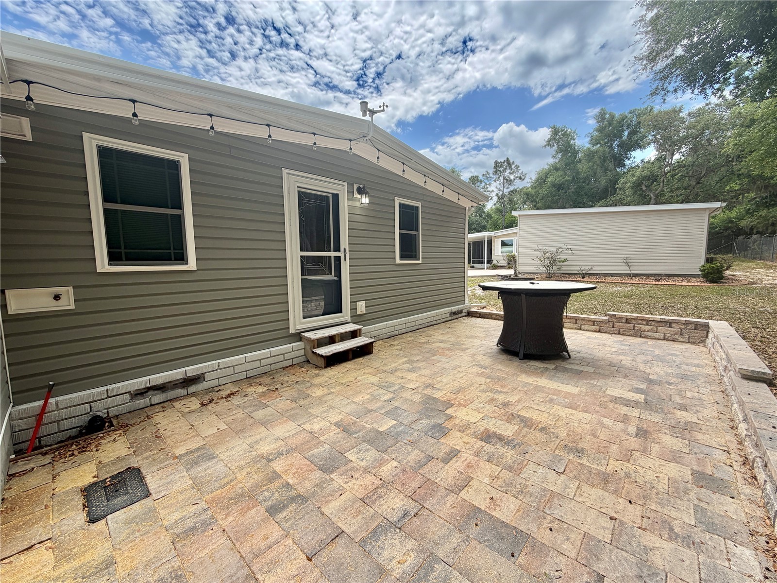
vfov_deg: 85.7
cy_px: 292
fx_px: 314
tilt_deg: -5.5
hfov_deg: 102.1
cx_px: 388
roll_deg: +1.0
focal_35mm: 14
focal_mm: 2.22
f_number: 2.2
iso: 32
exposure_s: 1/770
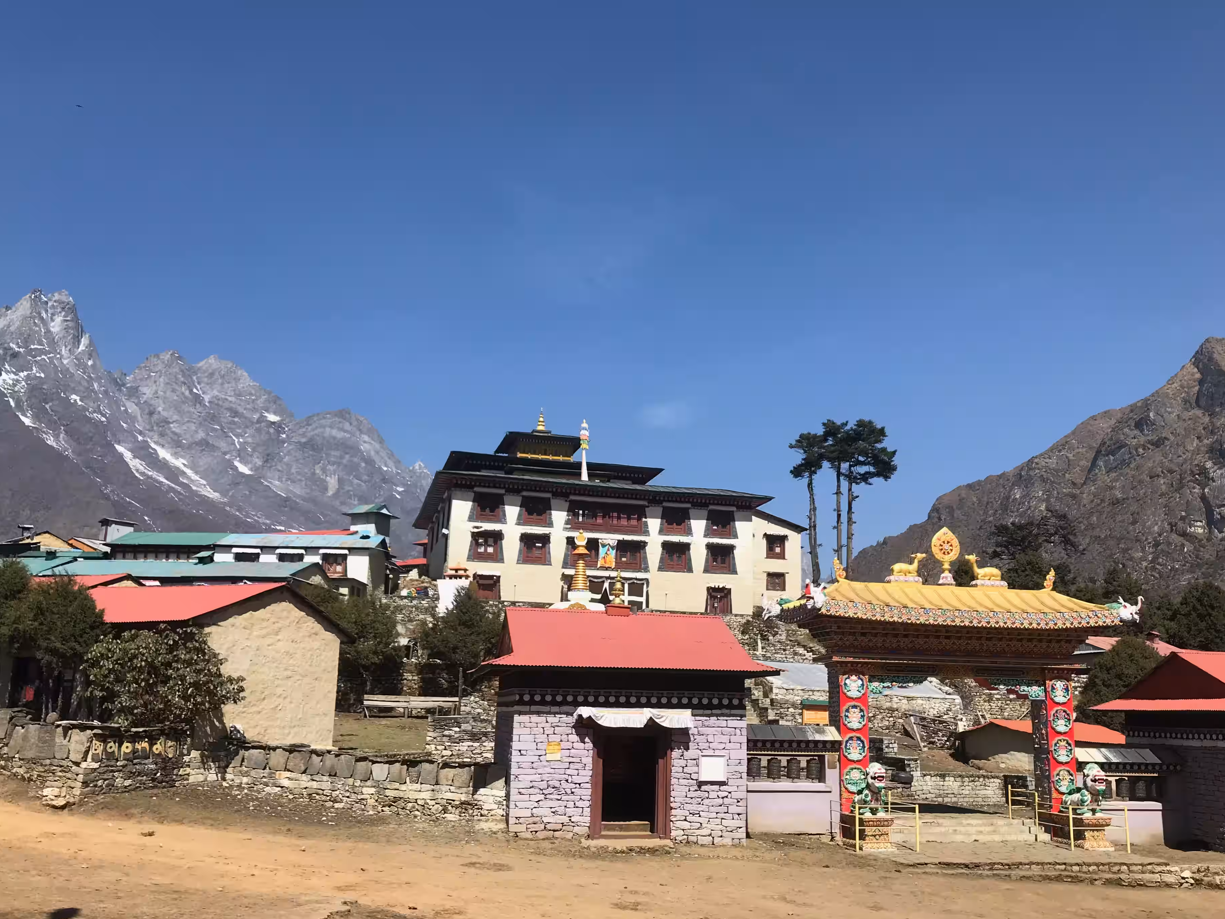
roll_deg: -1.1
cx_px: 665
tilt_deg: +7.6
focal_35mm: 31
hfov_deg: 58.3
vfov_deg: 45.4
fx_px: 1097
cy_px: 506
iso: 20
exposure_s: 1/2457
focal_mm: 3.99
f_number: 1.8
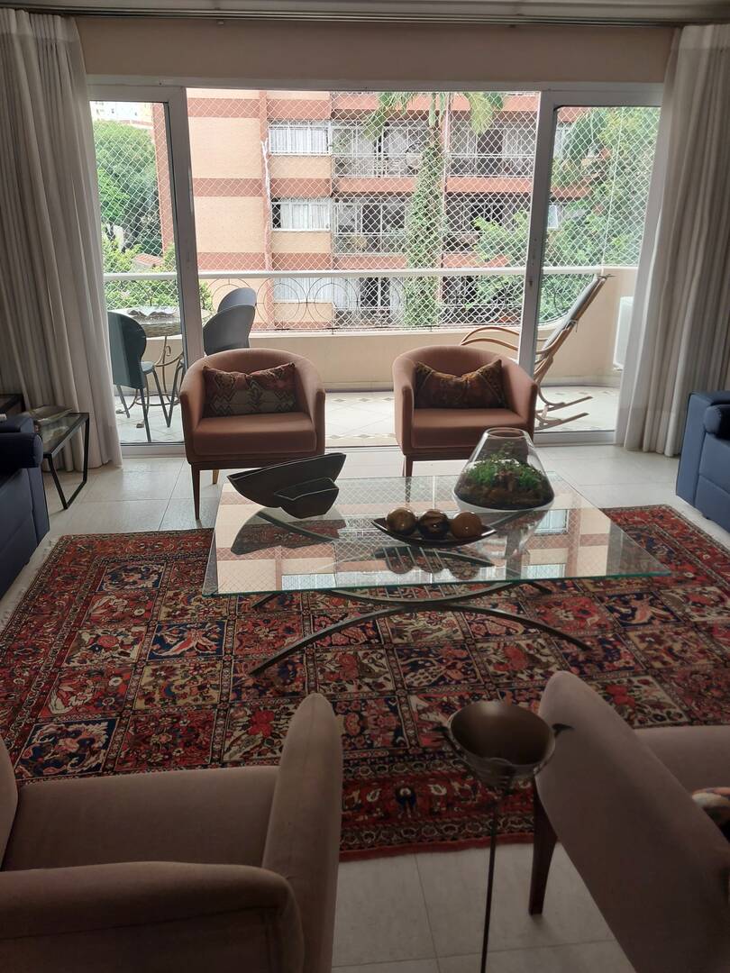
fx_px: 844
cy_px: 486
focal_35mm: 30
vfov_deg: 60.0
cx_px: 365
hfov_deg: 46.8
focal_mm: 4.6
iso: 40
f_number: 1.8
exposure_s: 1/120
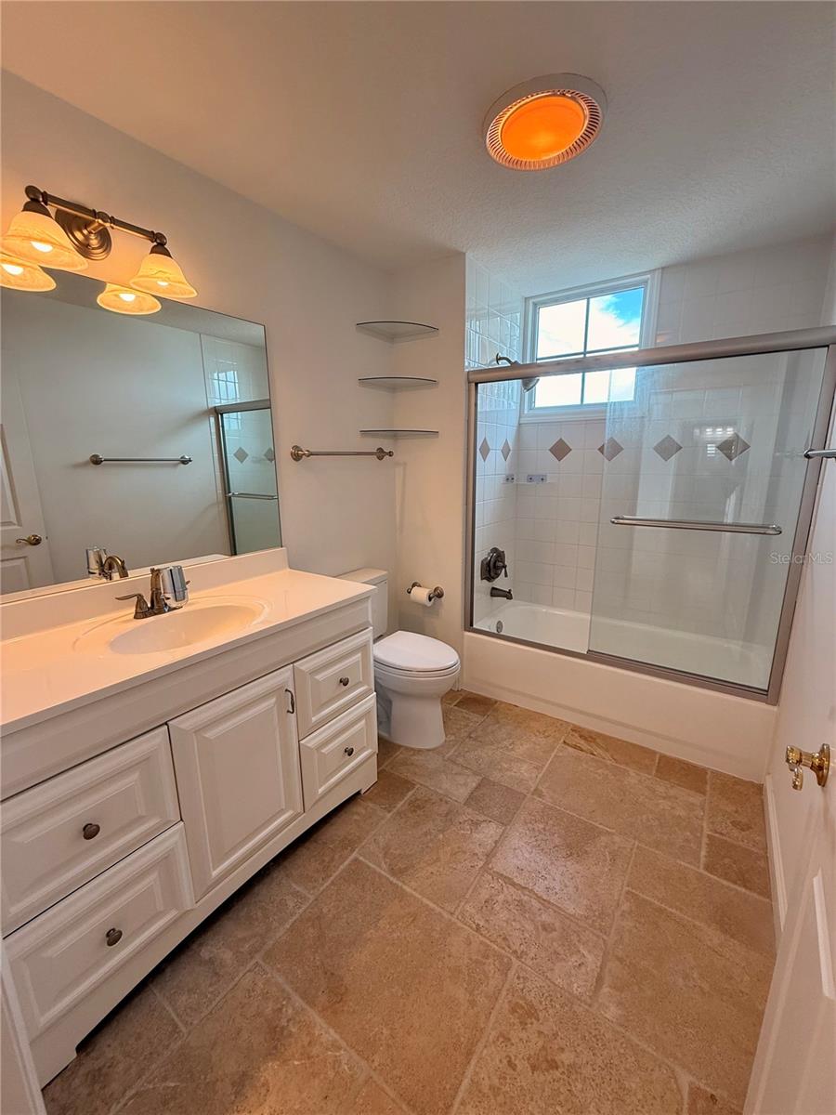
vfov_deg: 102.1
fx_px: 451
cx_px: 418
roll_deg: +0.0
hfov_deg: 85.7
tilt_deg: -11.5
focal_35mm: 14
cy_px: 558
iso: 80
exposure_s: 1/99
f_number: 2.2
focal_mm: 2.22
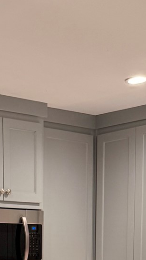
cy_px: 386
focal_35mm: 98
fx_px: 675
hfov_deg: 12.1
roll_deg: +0.3
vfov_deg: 19.2
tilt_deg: -9.7
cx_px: -25
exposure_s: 1/60
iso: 125
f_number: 1.78
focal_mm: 6.76
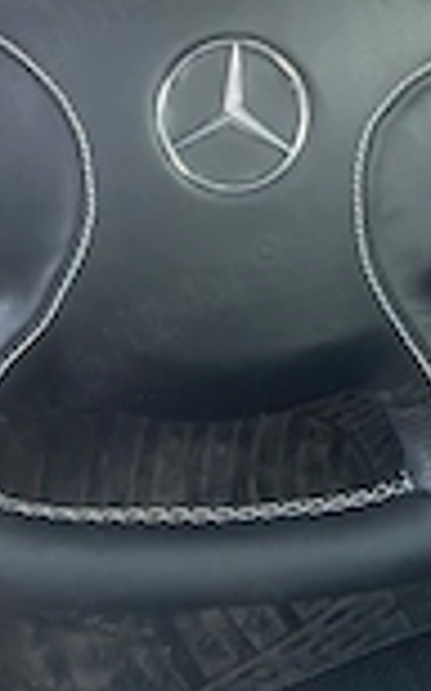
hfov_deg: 18.8
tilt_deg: -26.3
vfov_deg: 28.4
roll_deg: +10.7
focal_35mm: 69
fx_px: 1299
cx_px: 229
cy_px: 40
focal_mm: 5.1
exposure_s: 1/30
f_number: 1.6
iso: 800
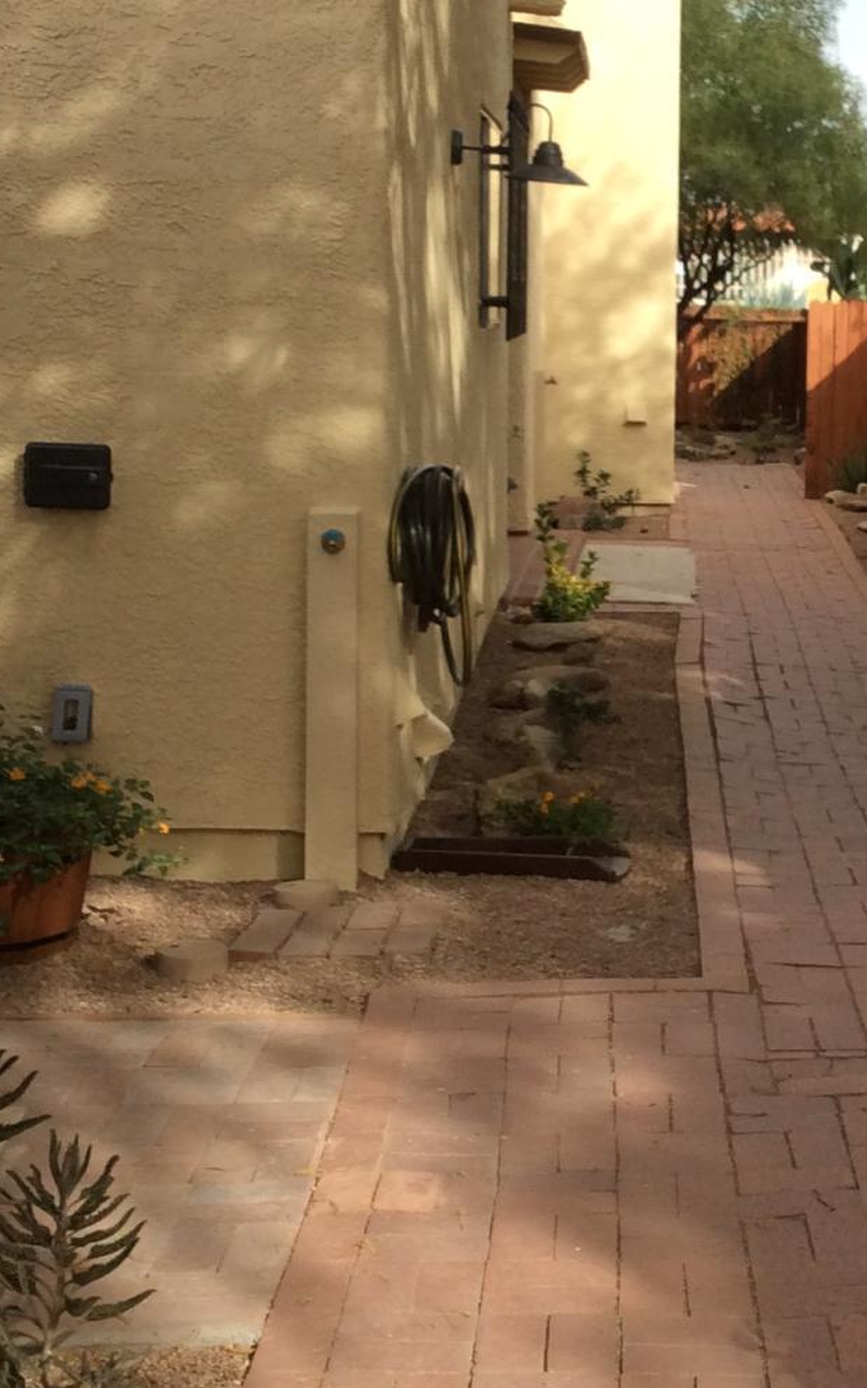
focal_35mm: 68
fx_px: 2572
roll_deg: +0.7
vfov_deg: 30.0
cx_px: 752
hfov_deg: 18.9
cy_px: 479
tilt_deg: -4.8
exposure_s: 1/715
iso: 32
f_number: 2.4
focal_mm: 3.3
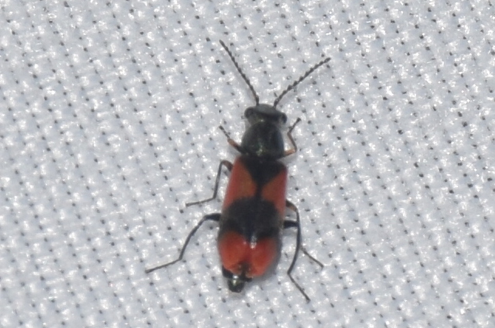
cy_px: 164
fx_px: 2882
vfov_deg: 6.5
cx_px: 248
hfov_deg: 9.8
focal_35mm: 210
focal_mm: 140
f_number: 13
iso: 100
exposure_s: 1/160
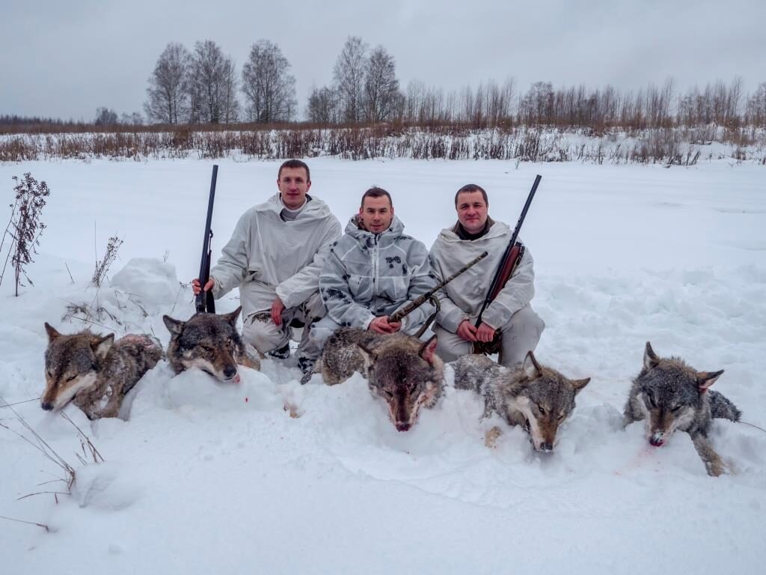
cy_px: 288
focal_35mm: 34
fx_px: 752
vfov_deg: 41.8
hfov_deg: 54.0
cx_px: 383
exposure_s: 1/160
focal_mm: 17
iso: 200
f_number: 3.5
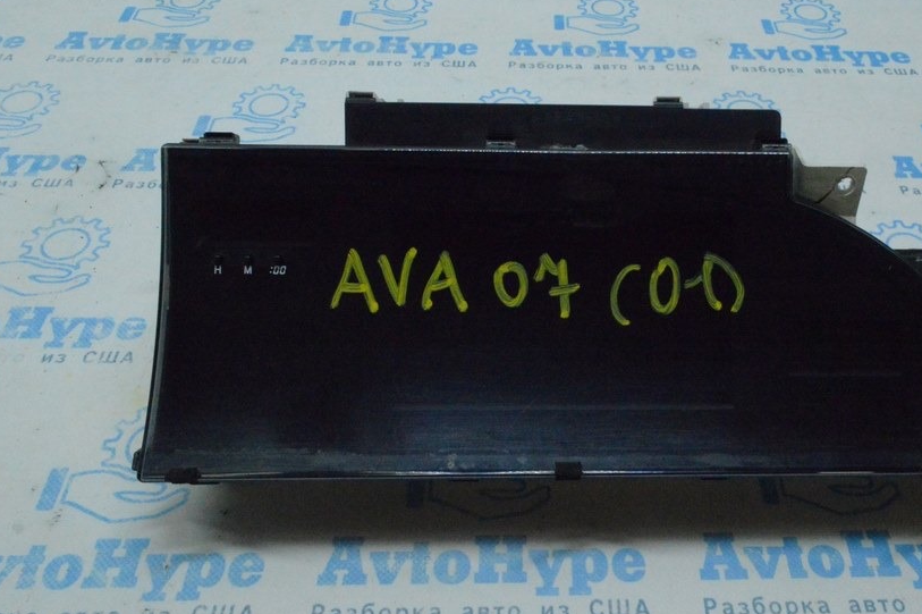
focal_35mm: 34
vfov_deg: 38.8
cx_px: 550
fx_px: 870
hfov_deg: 55.4
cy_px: 288
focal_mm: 18
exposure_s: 1/200
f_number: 16
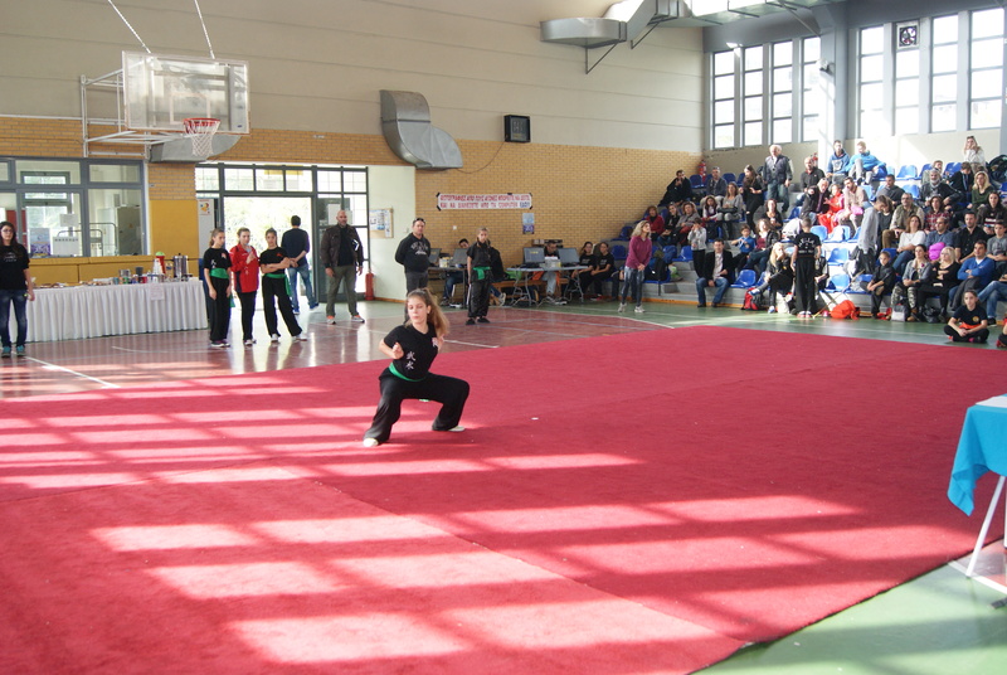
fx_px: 1008
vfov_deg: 37.0
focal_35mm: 36
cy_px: 338
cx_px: 504
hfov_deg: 53.1
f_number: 4
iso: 250
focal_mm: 24
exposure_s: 1/160
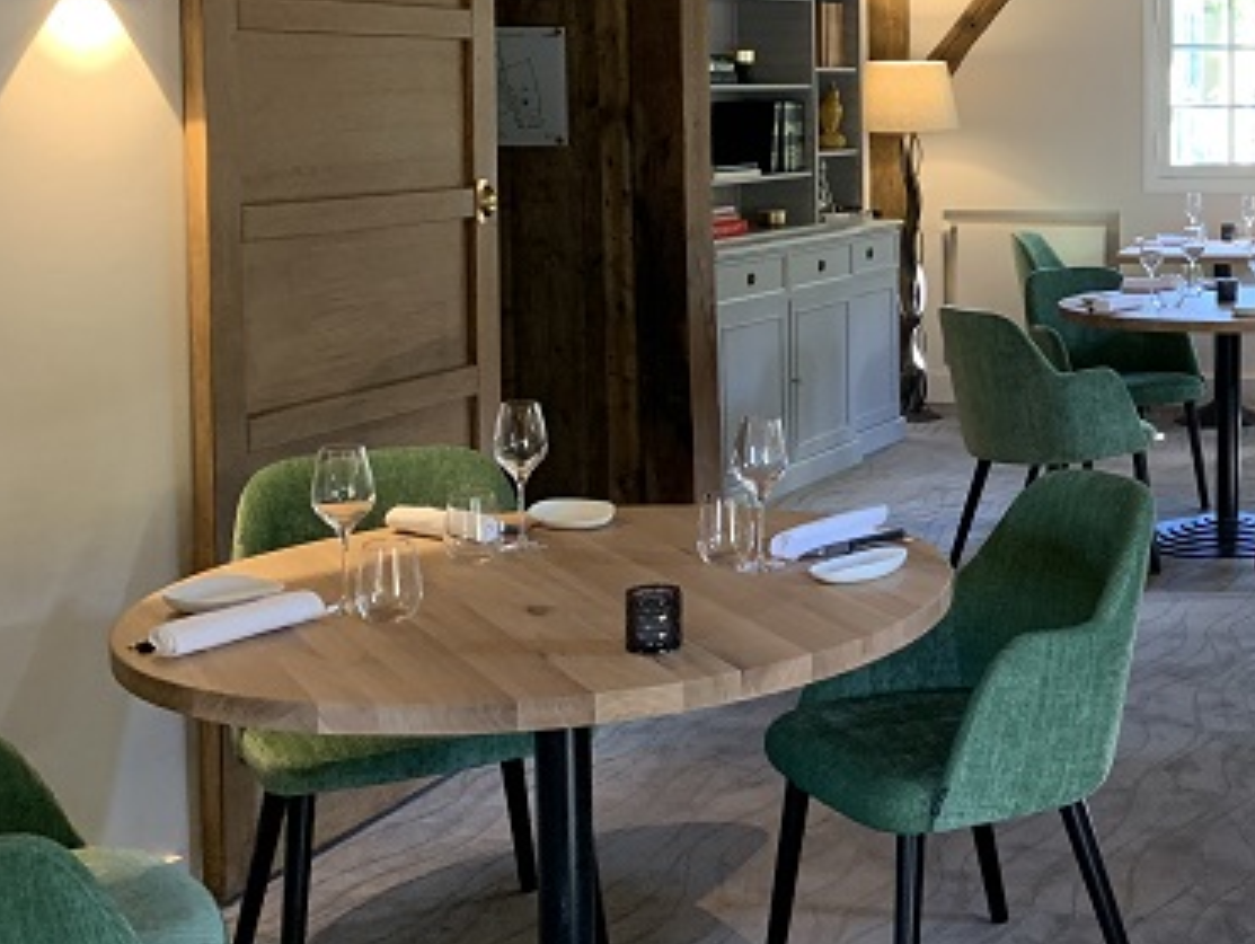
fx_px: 2032
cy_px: 206
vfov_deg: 25.7
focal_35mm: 56
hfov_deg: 31.0
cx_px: 1340
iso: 160
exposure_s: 1/60
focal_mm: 4.25
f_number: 1.8
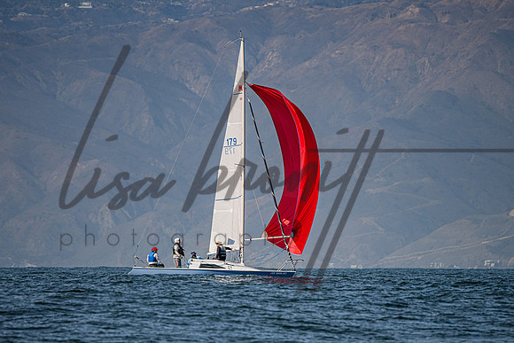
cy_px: 232
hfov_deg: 3.8
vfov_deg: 2.5
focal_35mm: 549
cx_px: 241
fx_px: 7841
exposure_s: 1/4000
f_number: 5.6
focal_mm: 400
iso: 320
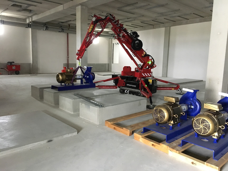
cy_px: 86
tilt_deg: -8.5
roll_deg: -2.0
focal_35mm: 29
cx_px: 114
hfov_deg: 61.7
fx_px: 191
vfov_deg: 48.2
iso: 320
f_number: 2.2
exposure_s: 1/17
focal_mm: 4.15
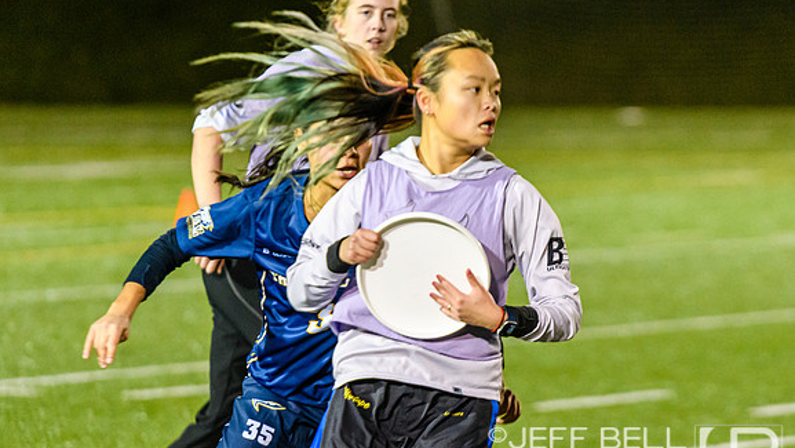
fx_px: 7823
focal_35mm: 371
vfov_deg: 3.3
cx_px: 397
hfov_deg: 5.8
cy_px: 174
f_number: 3.2
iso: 4000
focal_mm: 195
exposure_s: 1/800
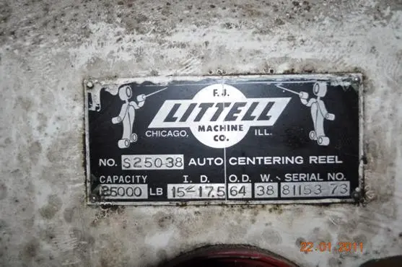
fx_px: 368
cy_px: 134
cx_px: 201
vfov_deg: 39.9
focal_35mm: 33
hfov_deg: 57.3
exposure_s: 1/60
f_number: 3.8
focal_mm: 22
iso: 200
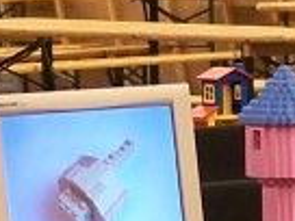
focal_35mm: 506
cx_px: 384
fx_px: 4312
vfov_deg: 2.9
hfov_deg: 3.9
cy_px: 247
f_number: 3.2
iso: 80
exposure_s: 1/2
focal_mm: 11.1
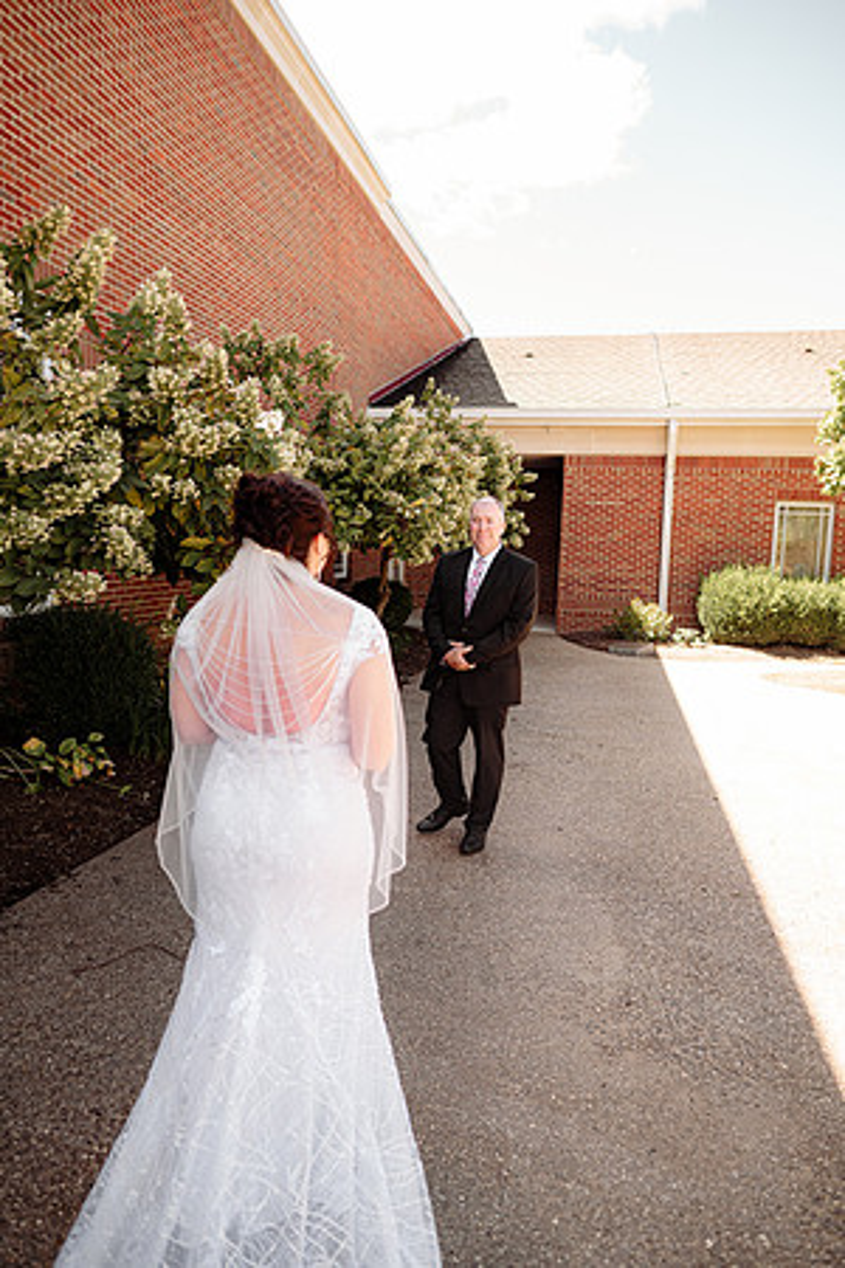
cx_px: 422
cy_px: 634
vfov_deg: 73.7
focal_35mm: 24
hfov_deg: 53.1
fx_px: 845
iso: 160
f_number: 2.8
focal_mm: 24
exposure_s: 1/400
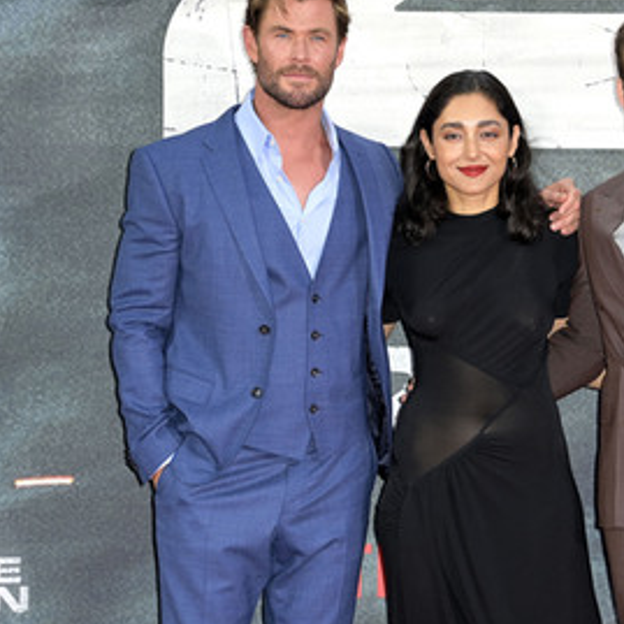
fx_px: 3549
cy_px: 292
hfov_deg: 10.0
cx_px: 444
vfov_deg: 10.0
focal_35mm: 174
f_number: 5.6
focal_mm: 122
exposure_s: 1/250
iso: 400
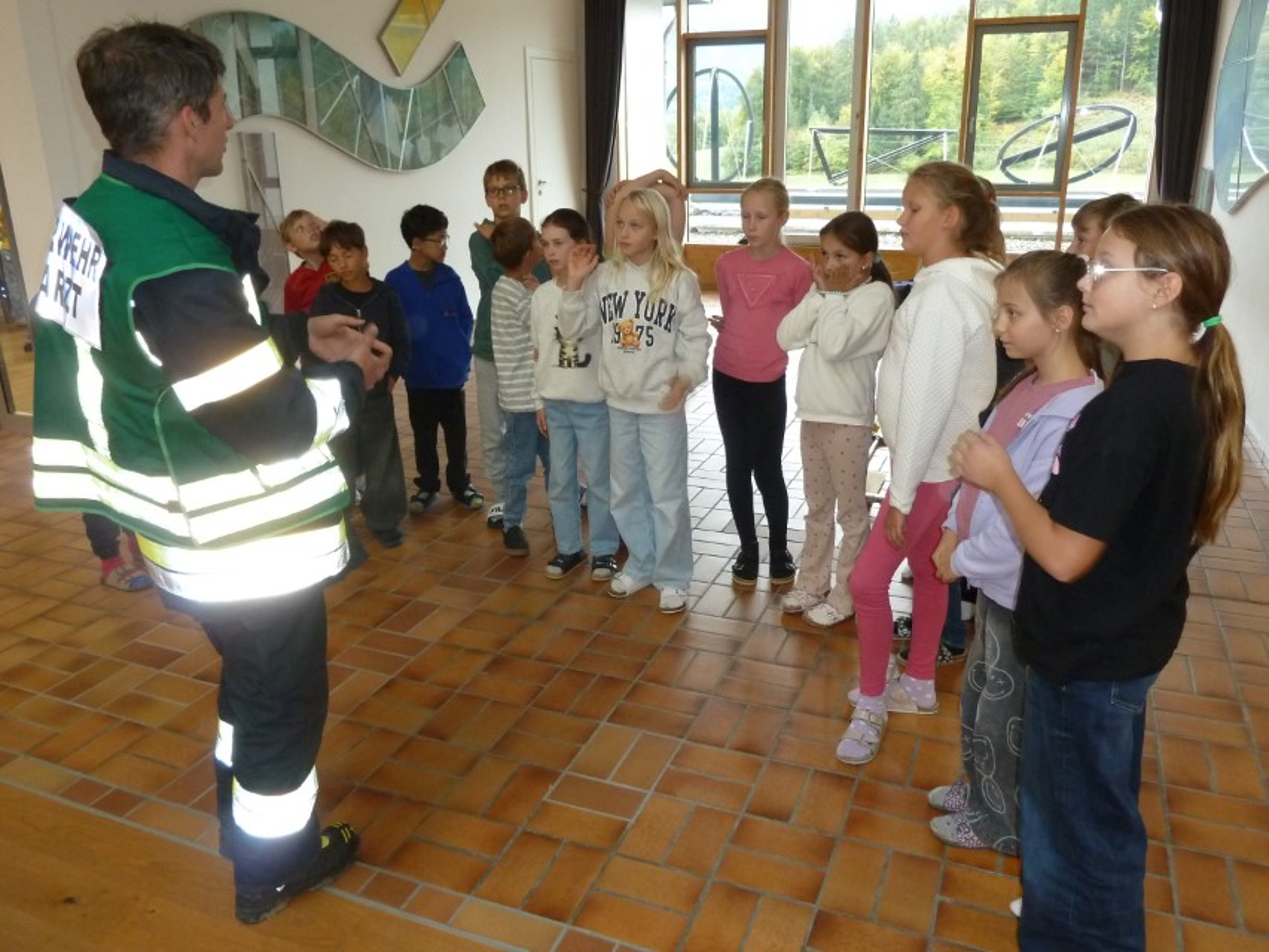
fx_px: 990
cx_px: 634
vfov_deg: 51.4
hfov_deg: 65.3
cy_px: 476
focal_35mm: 27
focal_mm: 4.4
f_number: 3.3
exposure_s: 1/30
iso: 250
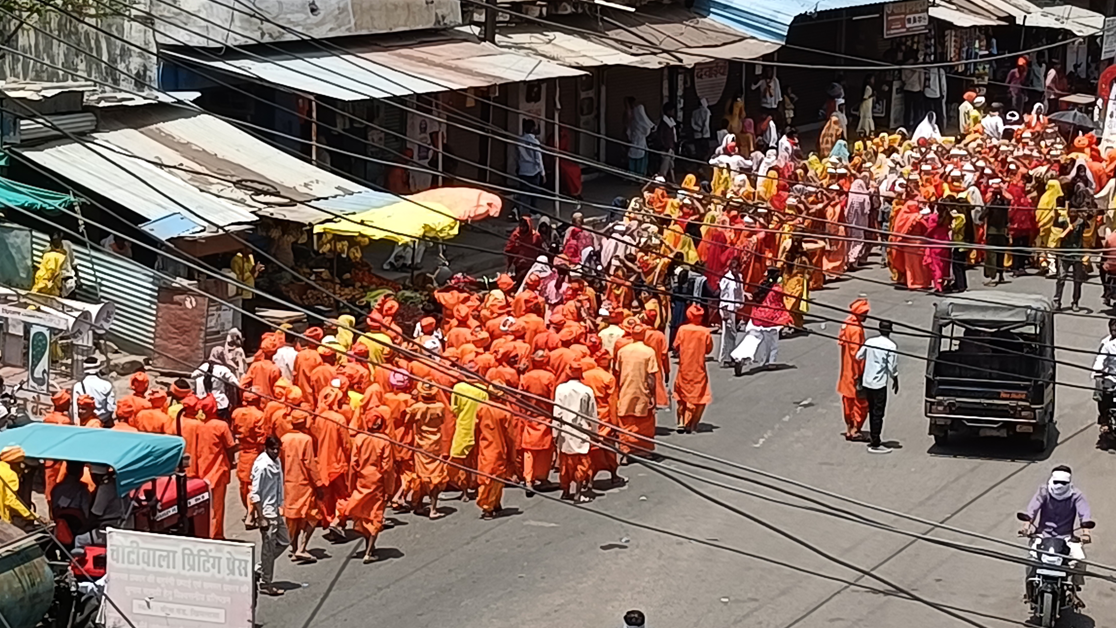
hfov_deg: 19.5
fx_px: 3255
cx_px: 554
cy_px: 371
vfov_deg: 11.0
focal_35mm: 110
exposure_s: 1/637
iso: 102
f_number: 1.7
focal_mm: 4.7
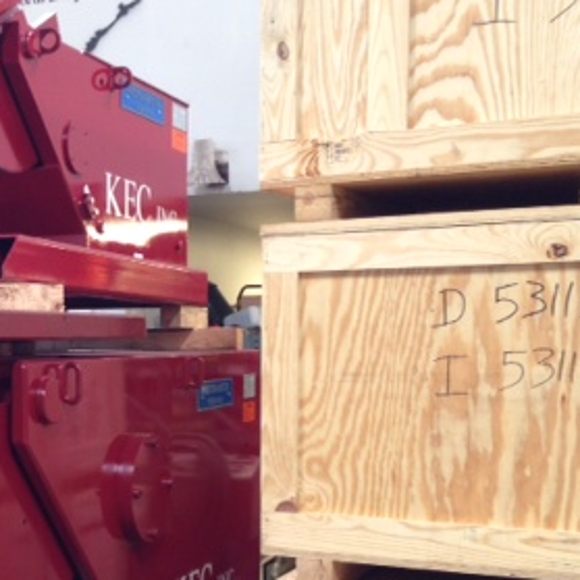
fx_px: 1270
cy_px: 397
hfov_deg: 24.6
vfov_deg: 25.6
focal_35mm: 67
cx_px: 8
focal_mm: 4.13
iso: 80
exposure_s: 1/20
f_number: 2.4
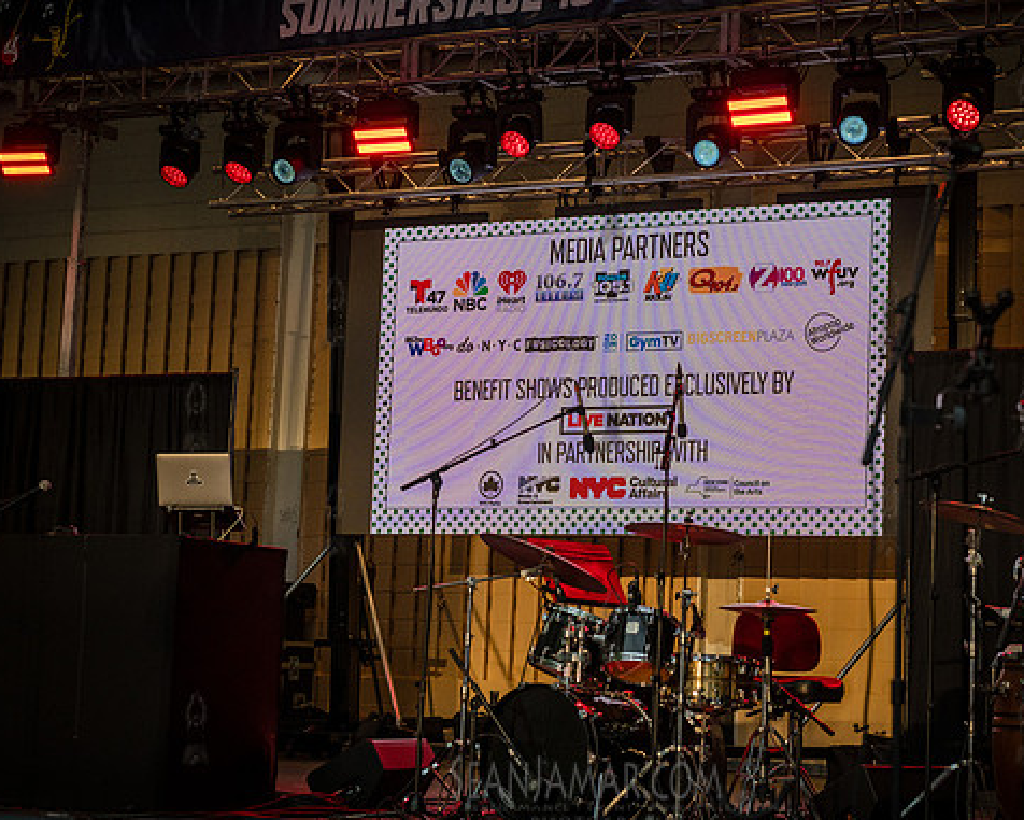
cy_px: 414
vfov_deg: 19.2
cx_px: 611
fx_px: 2425
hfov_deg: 23.8
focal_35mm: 80
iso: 1000
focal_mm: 70
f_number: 4.5
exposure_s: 1/1600
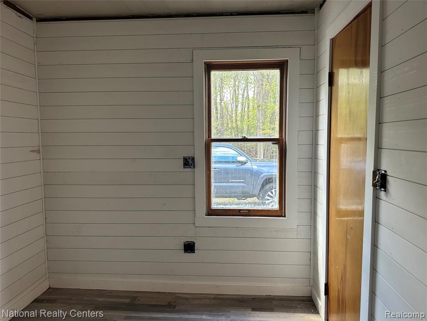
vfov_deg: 56.8
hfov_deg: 71.6
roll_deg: +0.2
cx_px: 214
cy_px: 160
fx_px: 296
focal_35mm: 24
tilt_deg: -5.2
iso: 160
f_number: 1.78
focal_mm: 6.86
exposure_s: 1/121
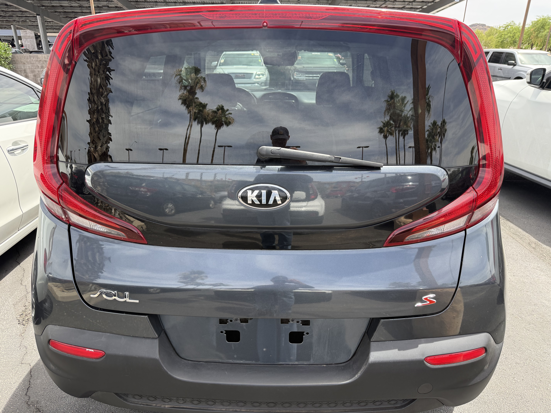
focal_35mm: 24
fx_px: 382
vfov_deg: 56.8
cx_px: 276
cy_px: 206
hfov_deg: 71.6
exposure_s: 1/1032
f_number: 1.78
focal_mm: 6.76
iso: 100
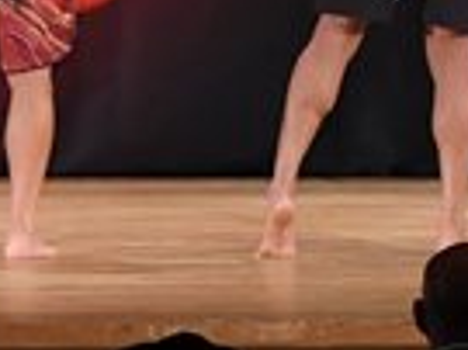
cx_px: 355
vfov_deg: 2.3
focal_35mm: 647
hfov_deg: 3.1
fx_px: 8740
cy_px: -343
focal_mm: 78
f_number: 5.6
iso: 3200
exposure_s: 1/400
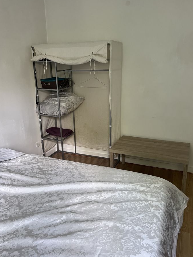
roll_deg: -0.3
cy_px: 126
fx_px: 216
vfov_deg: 61.7
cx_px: 100
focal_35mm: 29
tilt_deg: -15.3
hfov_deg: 48.2
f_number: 1.5
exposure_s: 1/65
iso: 125
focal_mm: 5.7
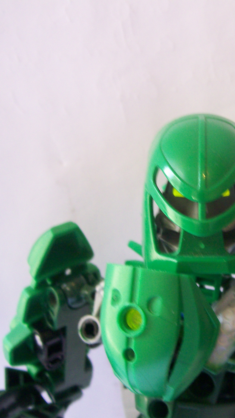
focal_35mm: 53
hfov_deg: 22.3
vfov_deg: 39.2
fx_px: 587
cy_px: 211
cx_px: 189
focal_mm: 6
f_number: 2.7
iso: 131
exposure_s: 1/32
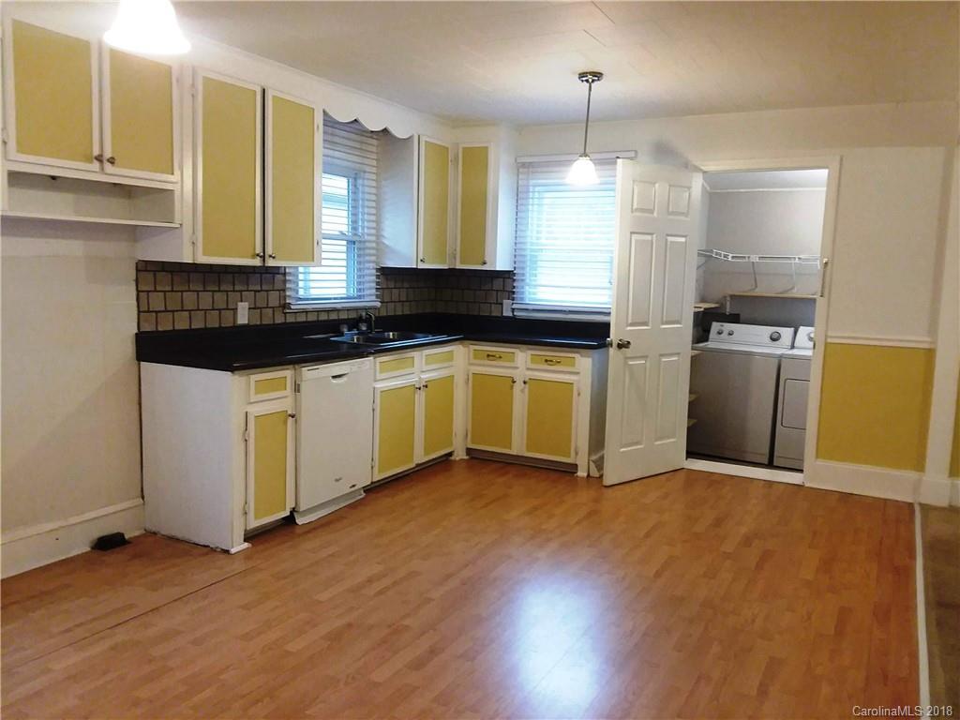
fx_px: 749
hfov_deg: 65.3
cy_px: 360
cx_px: 480
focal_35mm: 27
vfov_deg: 51.4
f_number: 1.9
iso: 160
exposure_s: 1/30
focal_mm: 2.91
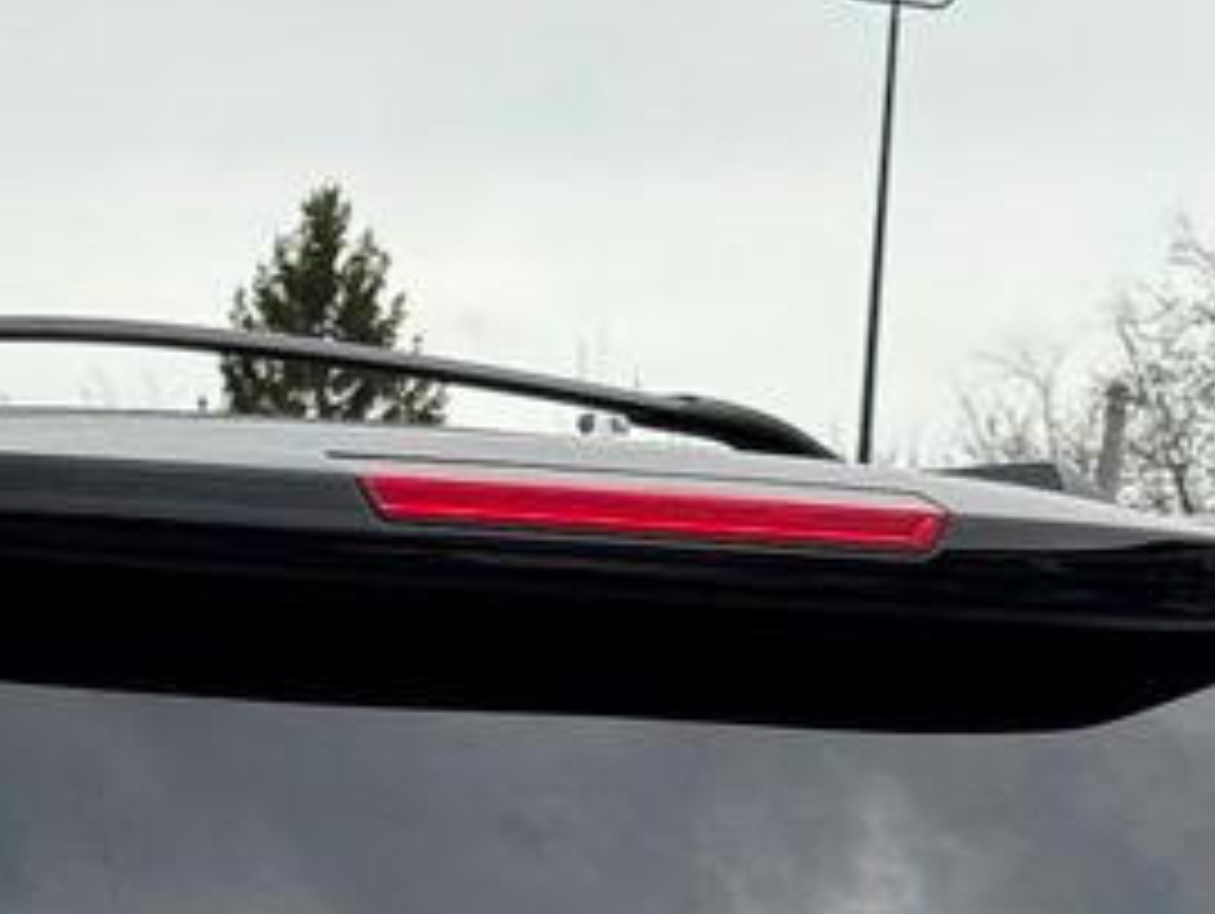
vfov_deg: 8.0
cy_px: 1432
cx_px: -292
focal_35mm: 182
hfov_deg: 10.6
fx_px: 6394
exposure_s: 1/658
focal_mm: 6.76
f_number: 1.78
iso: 64
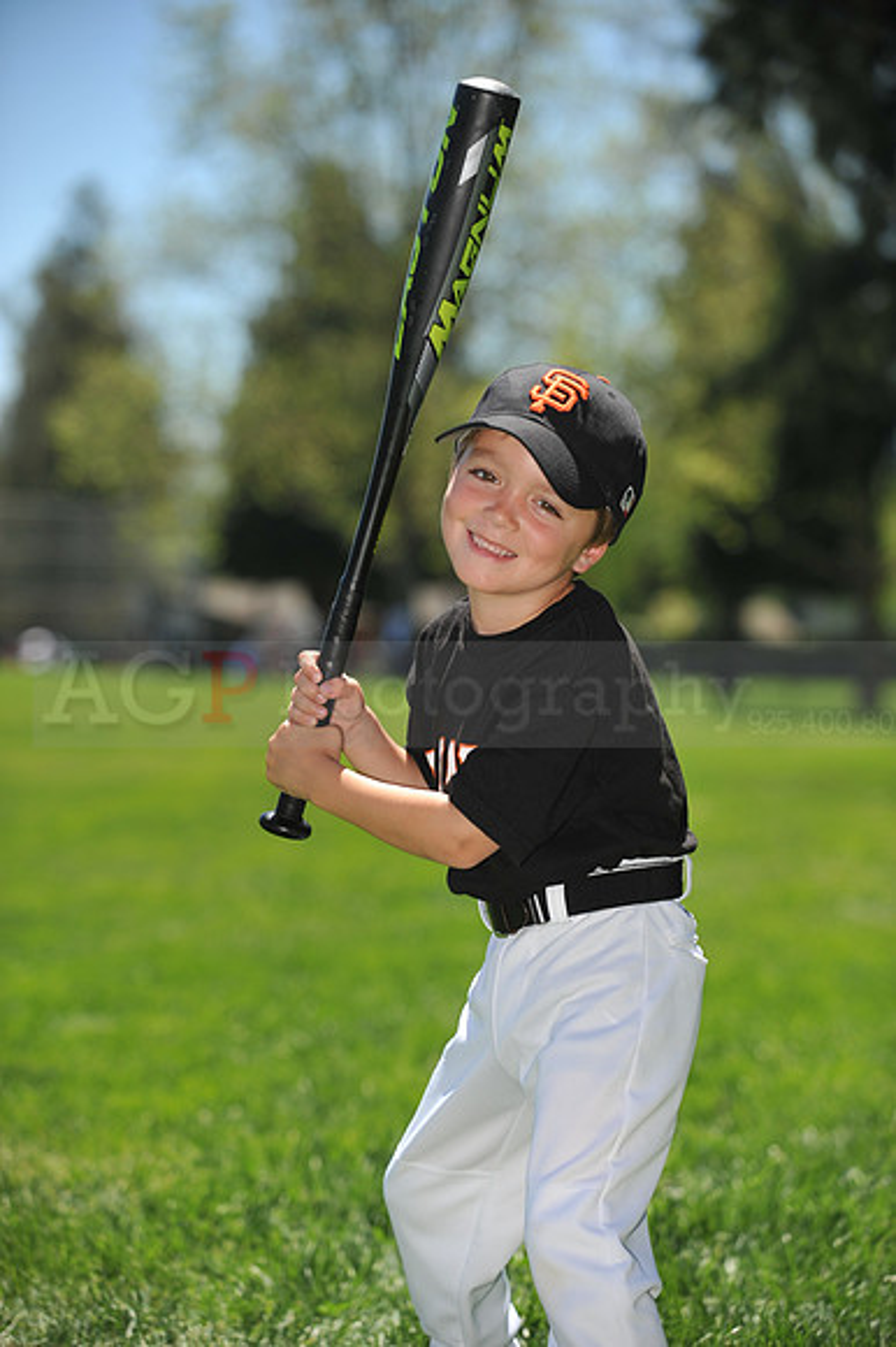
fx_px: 3738
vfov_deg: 20.4
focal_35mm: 100
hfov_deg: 13.7
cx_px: 448
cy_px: 674
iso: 200
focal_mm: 100
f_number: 4
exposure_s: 1/2000
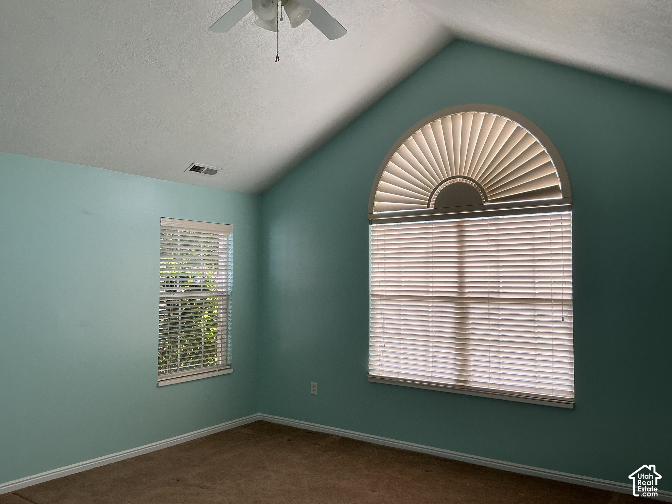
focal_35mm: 29
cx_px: 336
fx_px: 563
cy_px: 252
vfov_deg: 48.2
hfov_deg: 61.7
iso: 25
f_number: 1.8
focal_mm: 3
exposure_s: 1/316
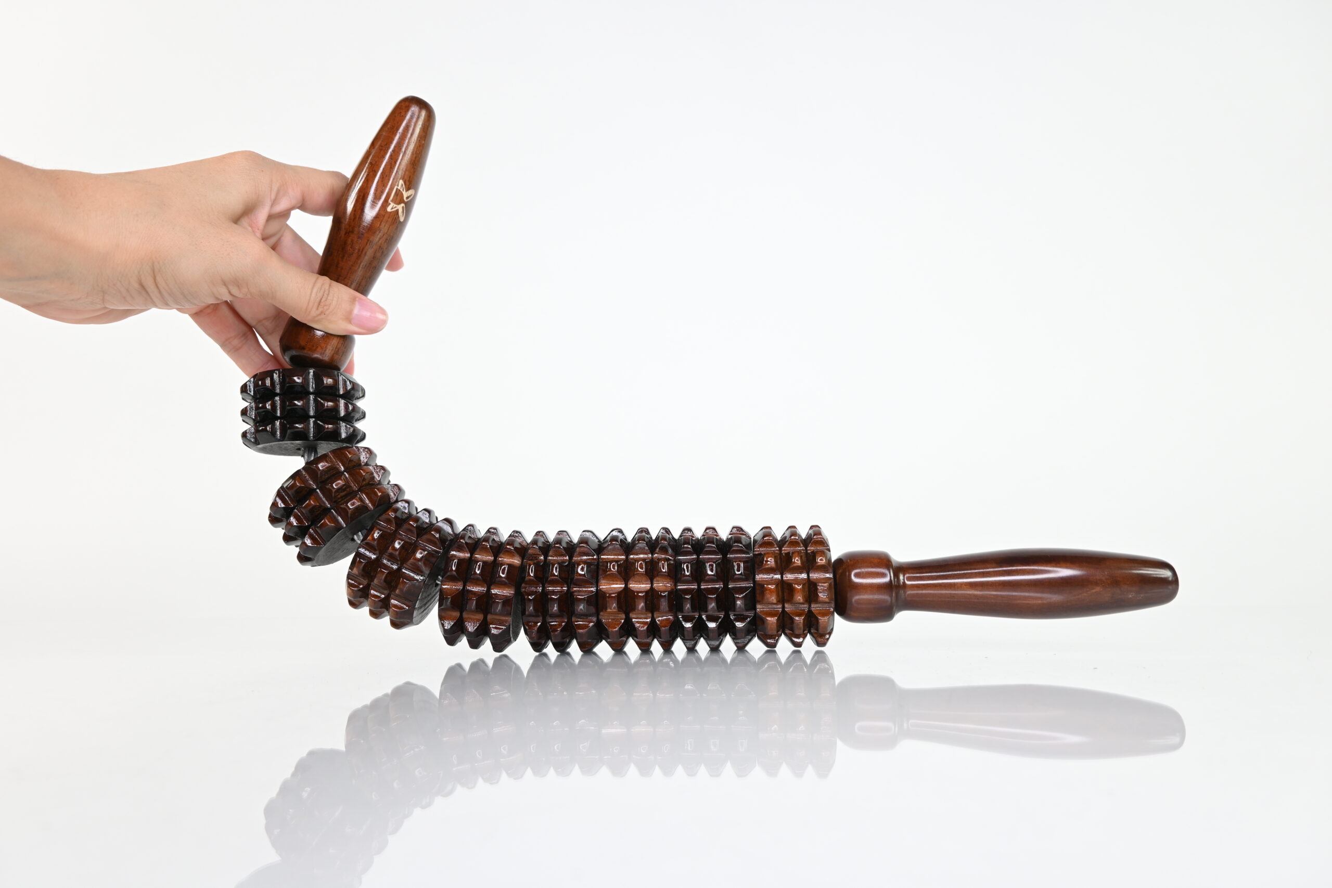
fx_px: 888
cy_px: 444
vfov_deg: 53.1
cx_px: 666
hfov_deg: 73.7
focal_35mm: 24
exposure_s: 1/30
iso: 110
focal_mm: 16
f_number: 5
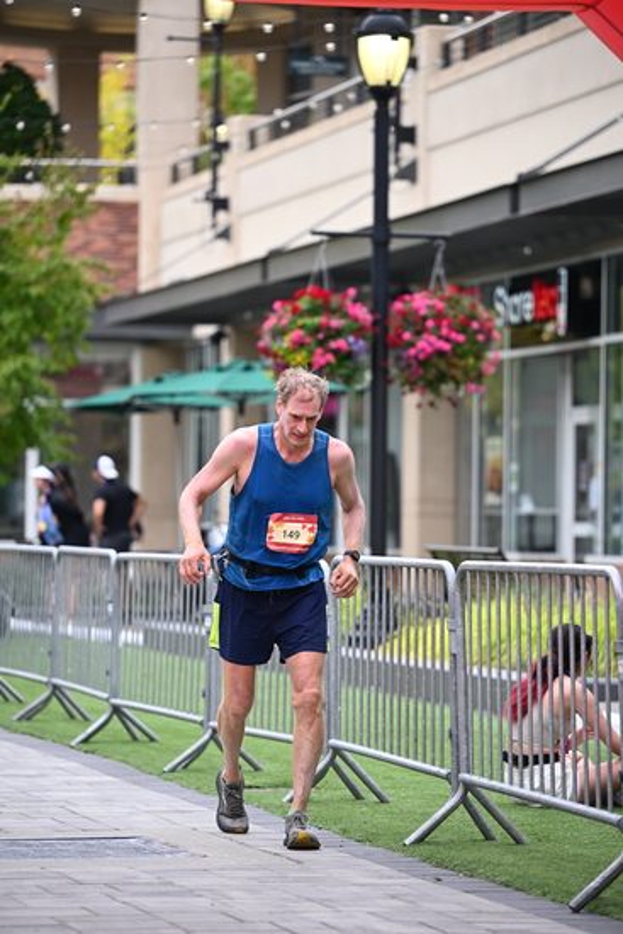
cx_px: 312
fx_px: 3632
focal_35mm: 140
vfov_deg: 14.6
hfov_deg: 9.8
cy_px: 467
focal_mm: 140
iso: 640
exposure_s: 1/1600
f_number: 2.8
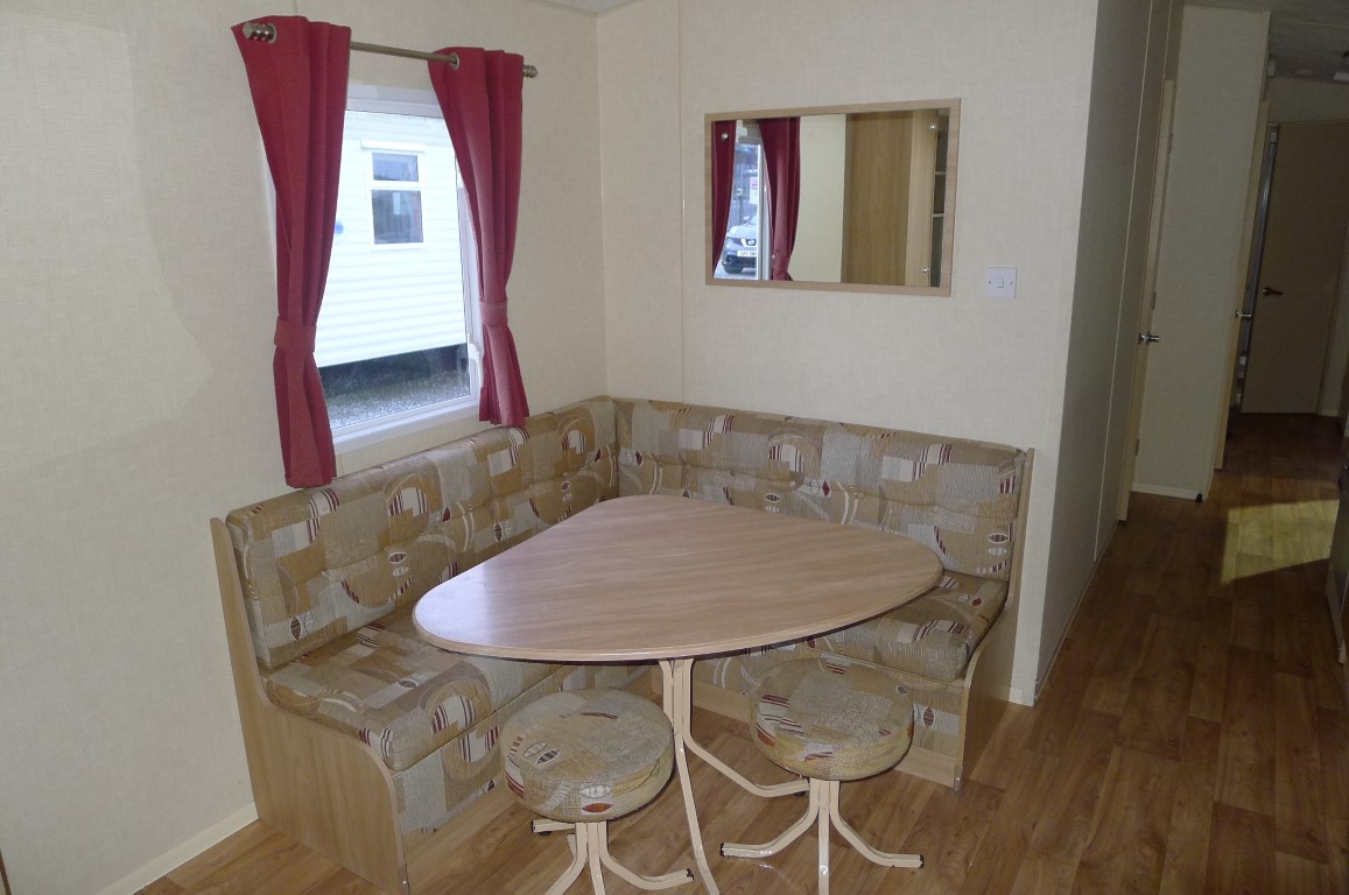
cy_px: 448
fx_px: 898
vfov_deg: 53.0
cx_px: 674
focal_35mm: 24
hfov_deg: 73.8
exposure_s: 1/15
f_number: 2
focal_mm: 5.1
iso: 250
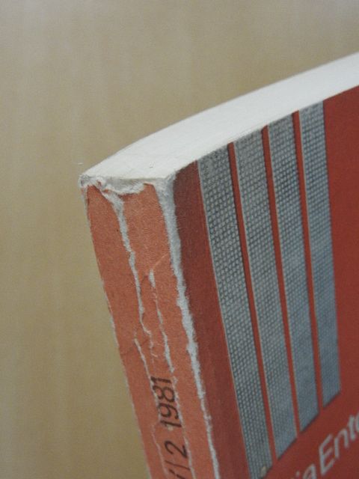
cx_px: 180
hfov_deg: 29.1
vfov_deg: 38.2
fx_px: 691
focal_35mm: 50
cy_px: 240
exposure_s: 1/80
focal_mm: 9
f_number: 4
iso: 500
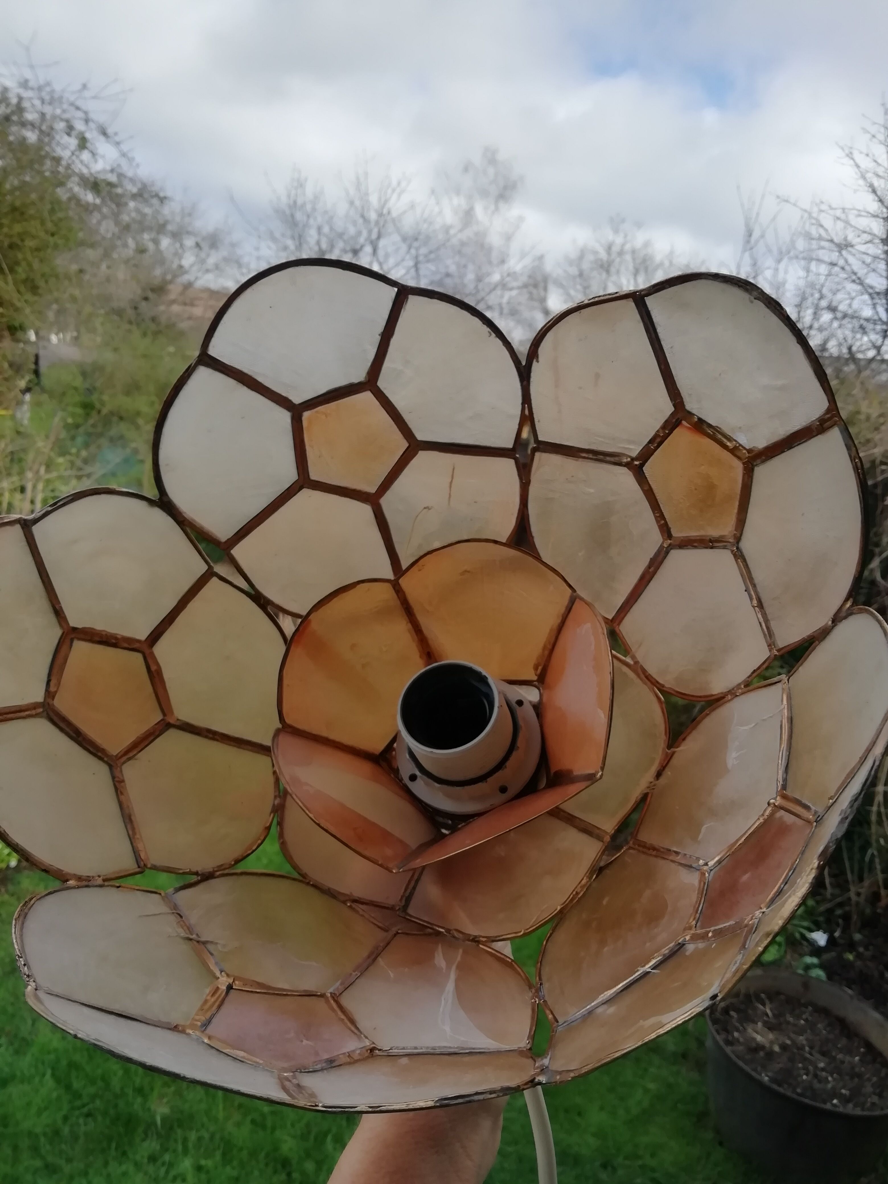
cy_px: 592
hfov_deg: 53.1
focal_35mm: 26
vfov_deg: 67.3
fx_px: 889
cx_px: 444
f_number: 2.2
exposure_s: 1/290
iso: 50
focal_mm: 3.21
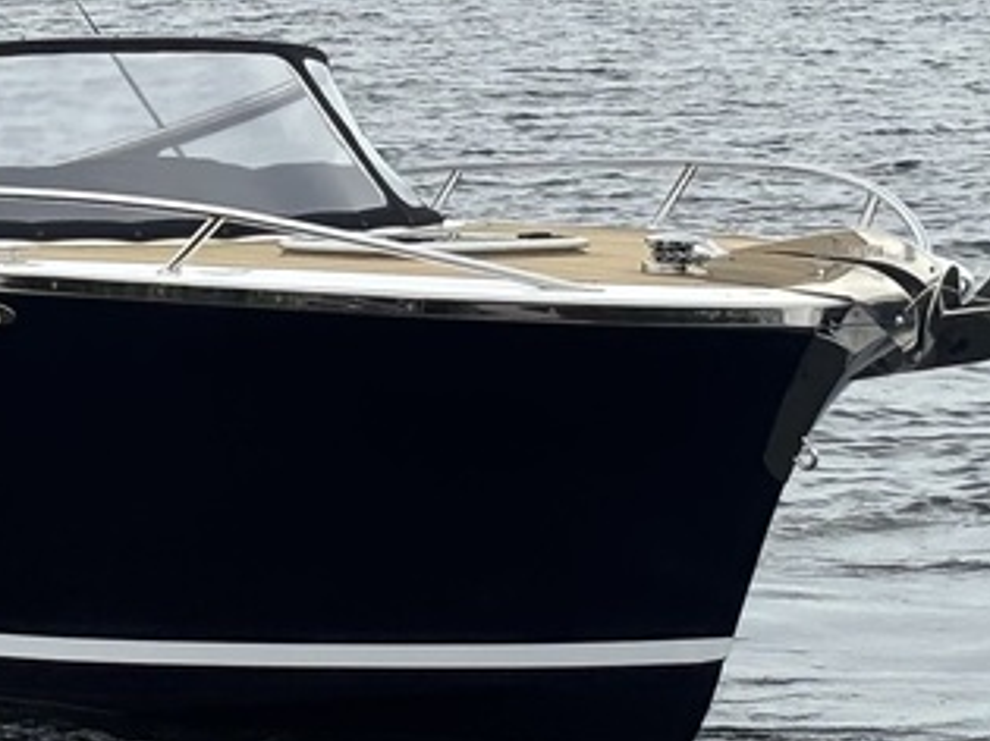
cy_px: 355
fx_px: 5661
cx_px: -19
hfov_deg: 9.9
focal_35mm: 198
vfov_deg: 7.5
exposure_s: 1/2242
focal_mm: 5.96
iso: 40
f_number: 1.6
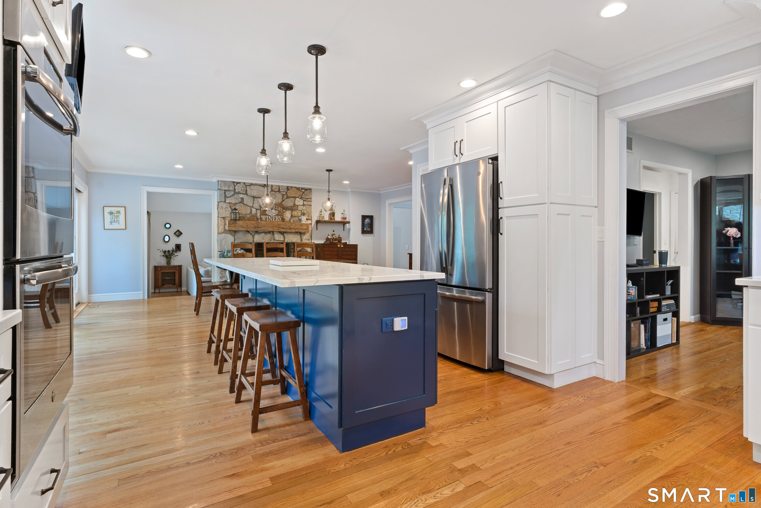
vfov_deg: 67.4
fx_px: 380
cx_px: 380
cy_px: 254
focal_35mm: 18
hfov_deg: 90.0
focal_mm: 18
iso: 320
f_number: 8
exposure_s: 1/2
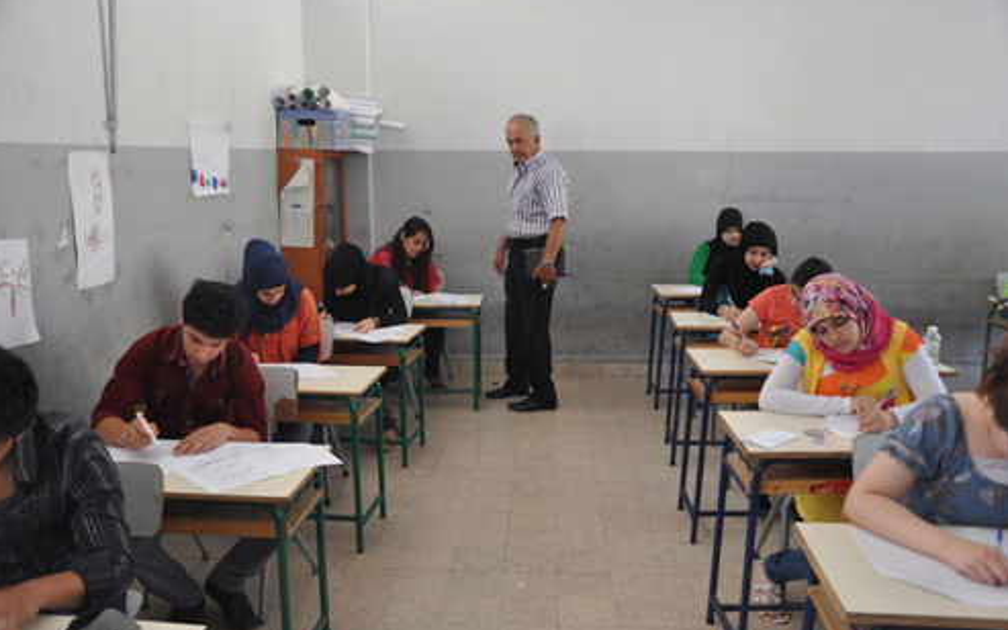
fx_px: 893
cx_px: 501
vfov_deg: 38.8
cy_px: 313
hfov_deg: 58.9
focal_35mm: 33
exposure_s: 1/30
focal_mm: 21
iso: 250
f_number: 3.8
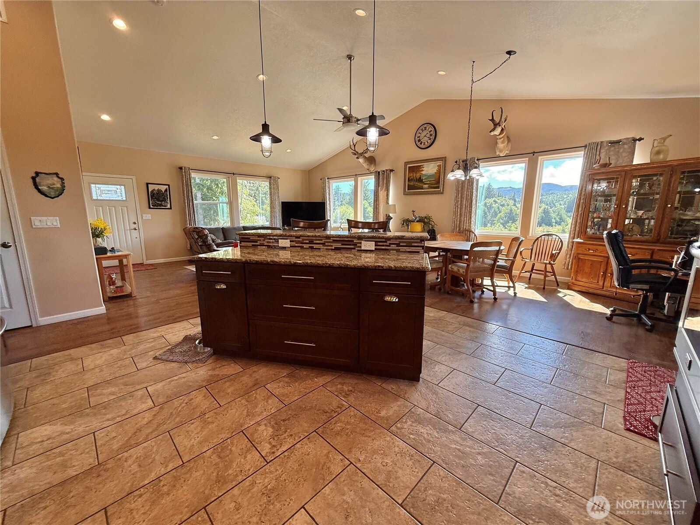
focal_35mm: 14
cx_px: 350
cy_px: 262
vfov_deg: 85.7
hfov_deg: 102.1
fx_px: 283
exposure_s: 1/145
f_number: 2.2
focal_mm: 2.22
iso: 50
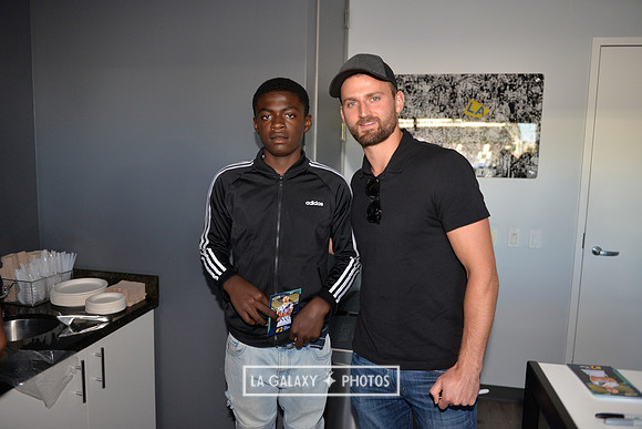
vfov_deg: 48.0
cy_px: 214
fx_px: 482
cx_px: 321
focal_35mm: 27
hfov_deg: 67.4
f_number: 2.8
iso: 1250
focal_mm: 27
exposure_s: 1/640
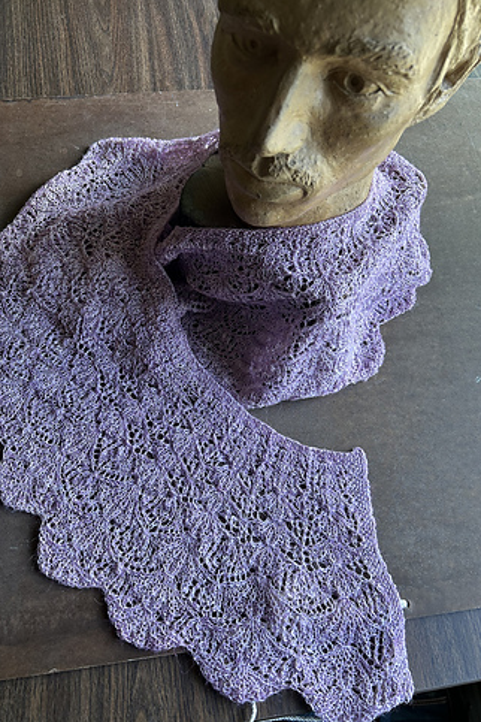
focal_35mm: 28
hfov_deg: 46.3
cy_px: 360
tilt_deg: -66.4
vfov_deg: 65.5
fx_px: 561
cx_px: 210
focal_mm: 5.7
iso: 125
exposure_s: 1/107
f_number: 1.5
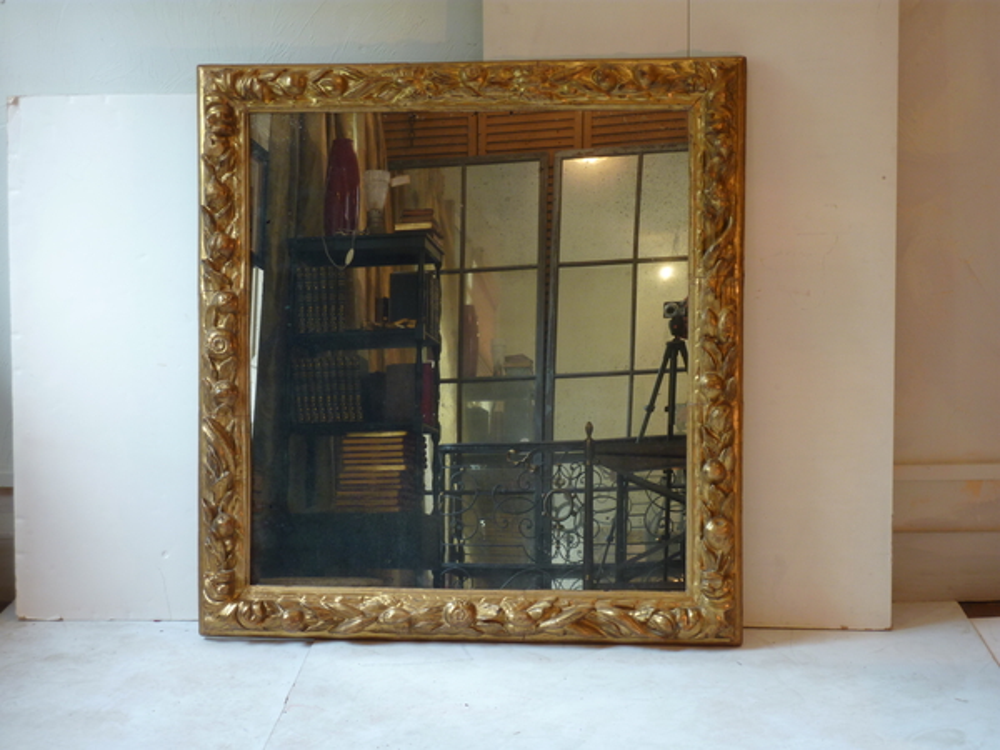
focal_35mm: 63
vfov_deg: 23.3
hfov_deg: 30.7
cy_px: 375
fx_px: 1820
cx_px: 500
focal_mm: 10.3
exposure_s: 1/8
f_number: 4
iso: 80
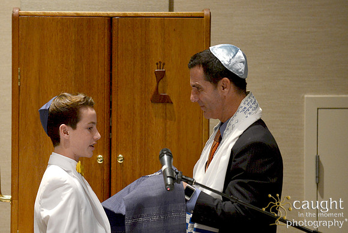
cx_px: 174
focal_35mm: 200
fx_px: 1934
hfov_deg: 10.3
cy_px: 116
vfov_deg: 6.9
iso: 2500
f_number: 2.8
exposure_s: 1/100
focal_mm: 200
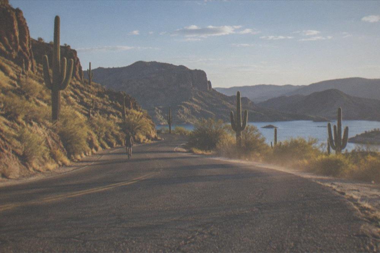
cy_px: 126
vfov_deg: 19.4
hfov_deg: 28.9
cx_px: 190
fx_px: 739
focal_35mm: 70
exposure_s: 1/320
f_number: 9
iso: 400
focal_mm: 70
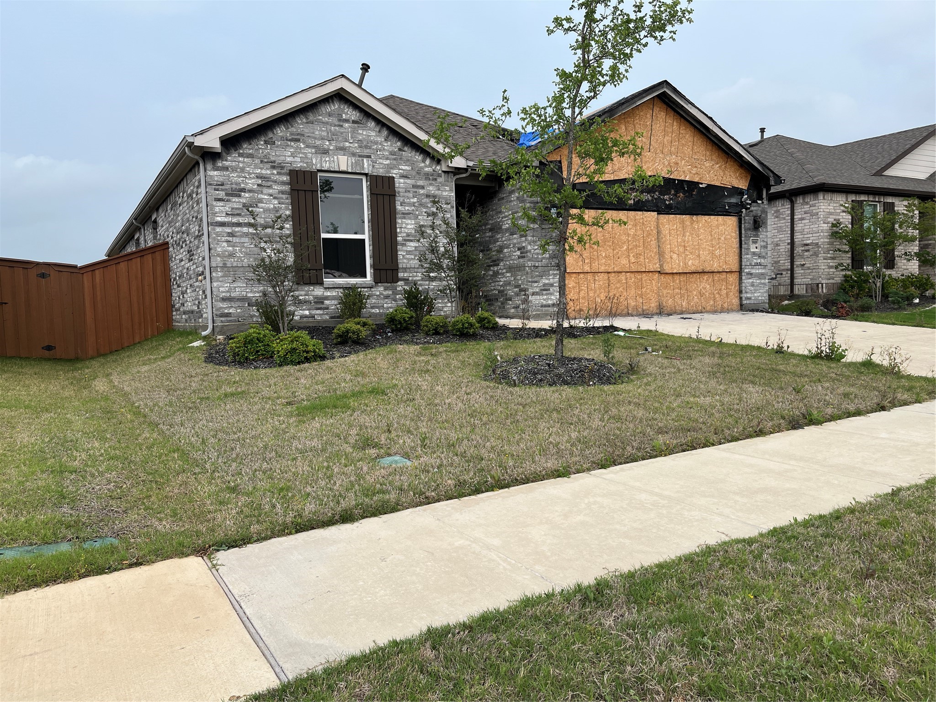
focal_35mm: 26
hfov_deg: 67.3
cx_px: 468
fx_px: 703
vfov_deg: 53.1
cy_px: 351
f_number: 1.6
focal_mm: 5.1
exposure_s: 1/1441
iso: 50
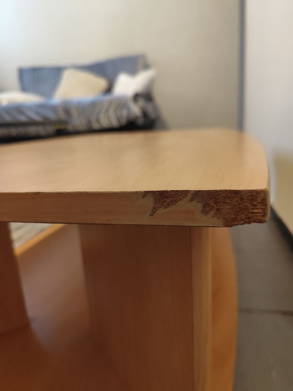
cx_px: 146
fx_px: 260
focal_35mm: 23
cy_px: 196
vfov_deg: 73.9
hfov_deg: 58.9
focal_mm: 6.14
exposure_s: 1/33.3
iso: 1000
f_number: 1.65
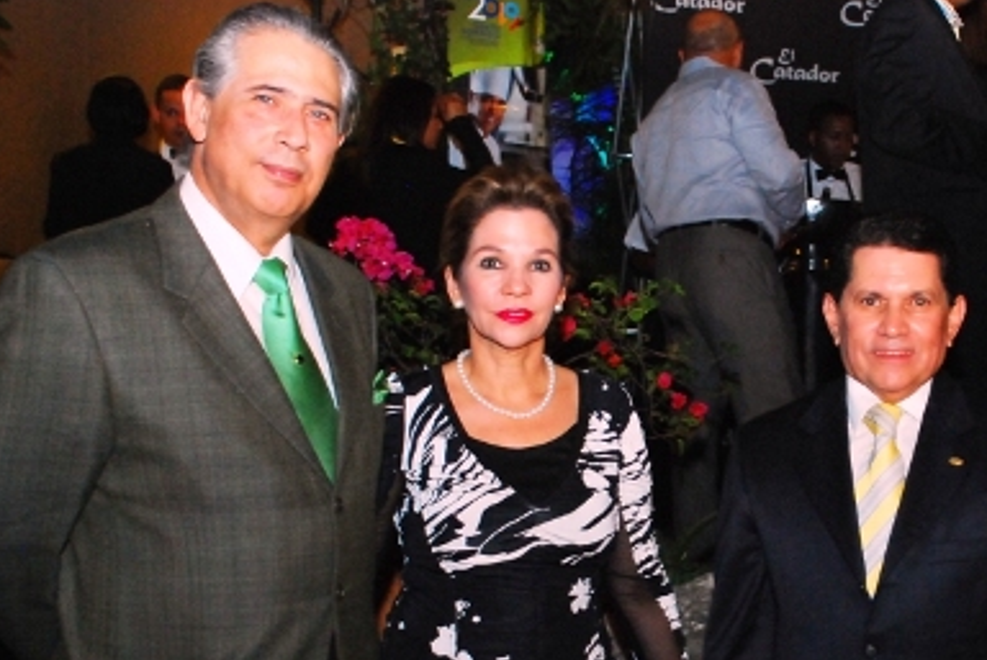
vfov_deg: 20.7
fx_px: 1784
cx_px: 704
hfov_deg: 30.5
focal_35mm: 65
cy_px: 523
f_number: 4.5
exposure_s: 1/50
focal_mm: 26
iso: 1250
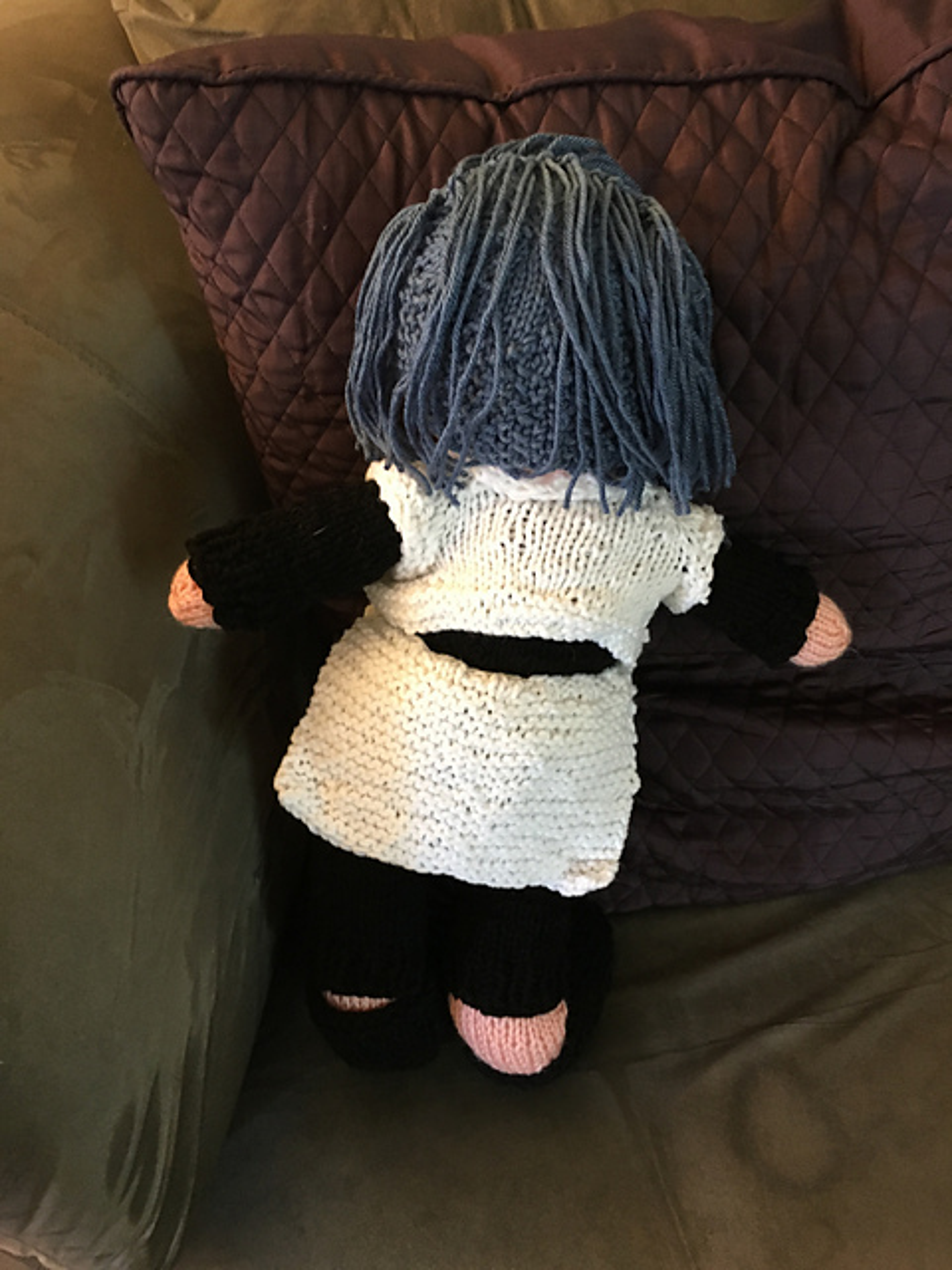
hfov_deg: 48.2
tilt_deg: -48.1
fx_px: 1063
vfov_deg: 61.7
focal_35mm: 29
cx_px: 476
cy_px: 635
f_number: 2.2
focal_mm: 4.15
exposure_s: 1/17
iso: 200
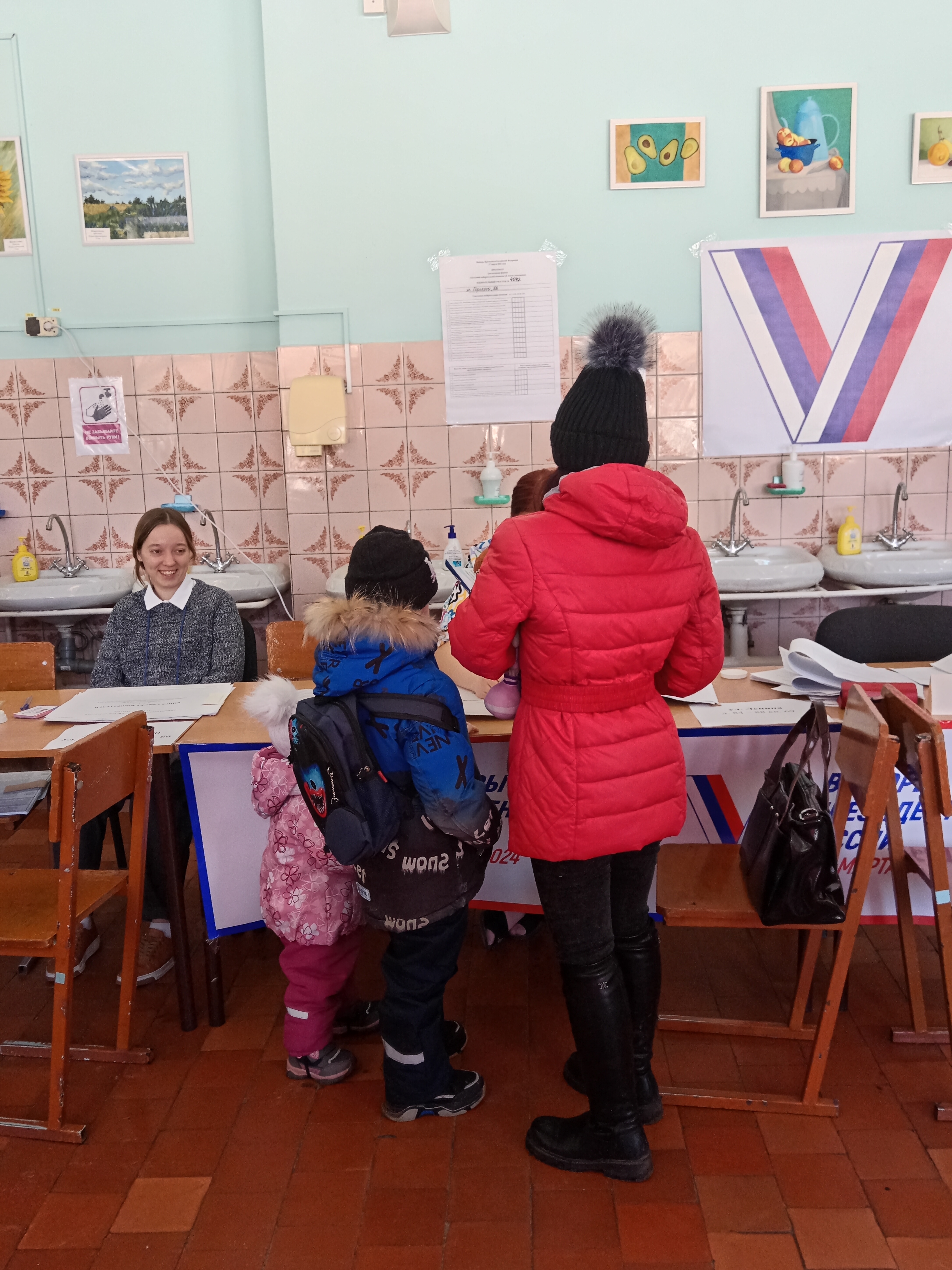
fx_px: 1137
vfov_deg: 58.4
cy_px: 635
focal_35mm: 31
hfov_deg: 45.4
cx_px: 476
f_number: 1.9
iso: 543
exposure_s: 1/100
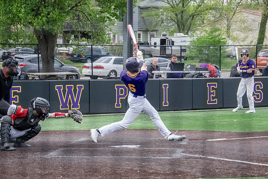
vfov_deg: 11.4
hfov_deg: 17.1
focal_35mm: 120
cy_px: 90
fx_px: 894
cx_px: 134
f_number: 5
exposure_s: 1/2000
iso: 5000
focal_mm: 80
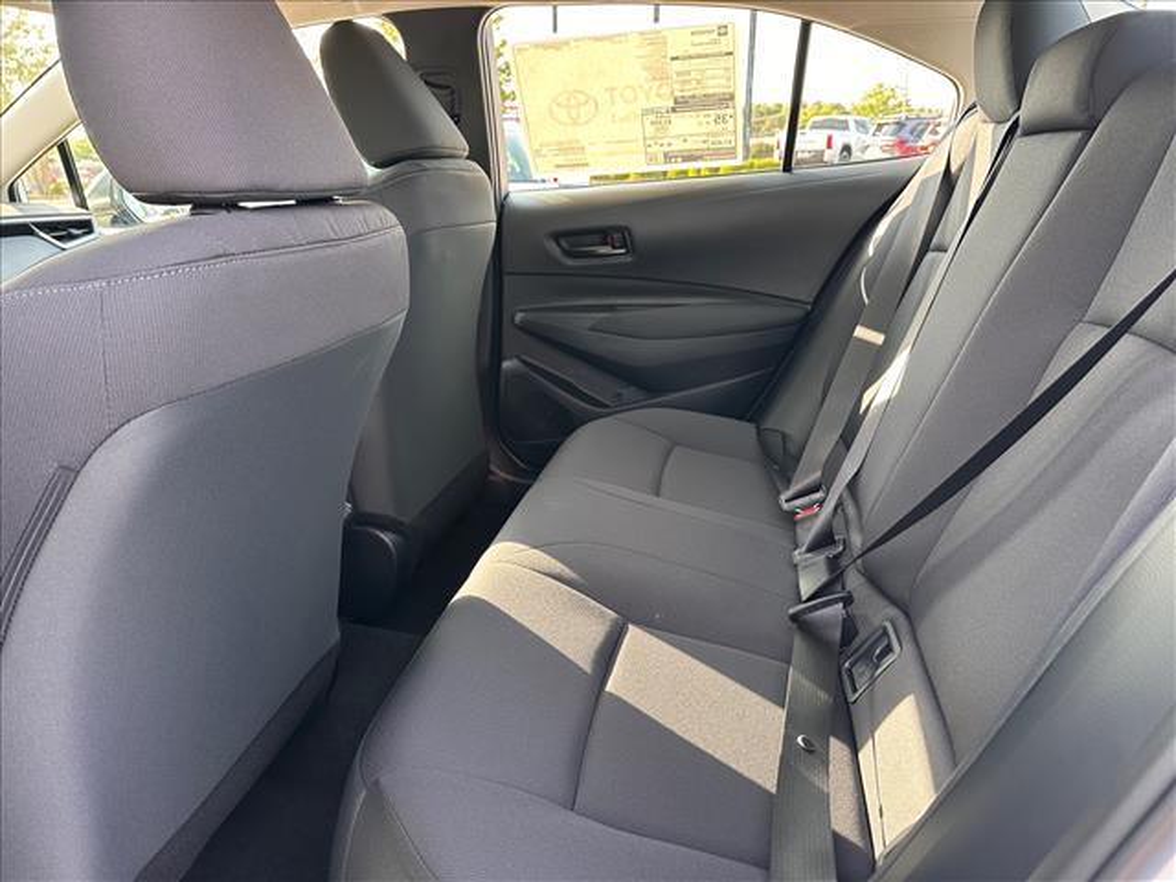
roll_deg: +0.5
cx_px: 588
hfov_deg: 71.6
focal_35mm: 24
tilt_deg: -14.8
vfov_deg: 56.8
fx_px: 815
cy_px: 441
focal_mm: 6.86
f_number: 1.78
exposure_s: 1/121
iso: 125
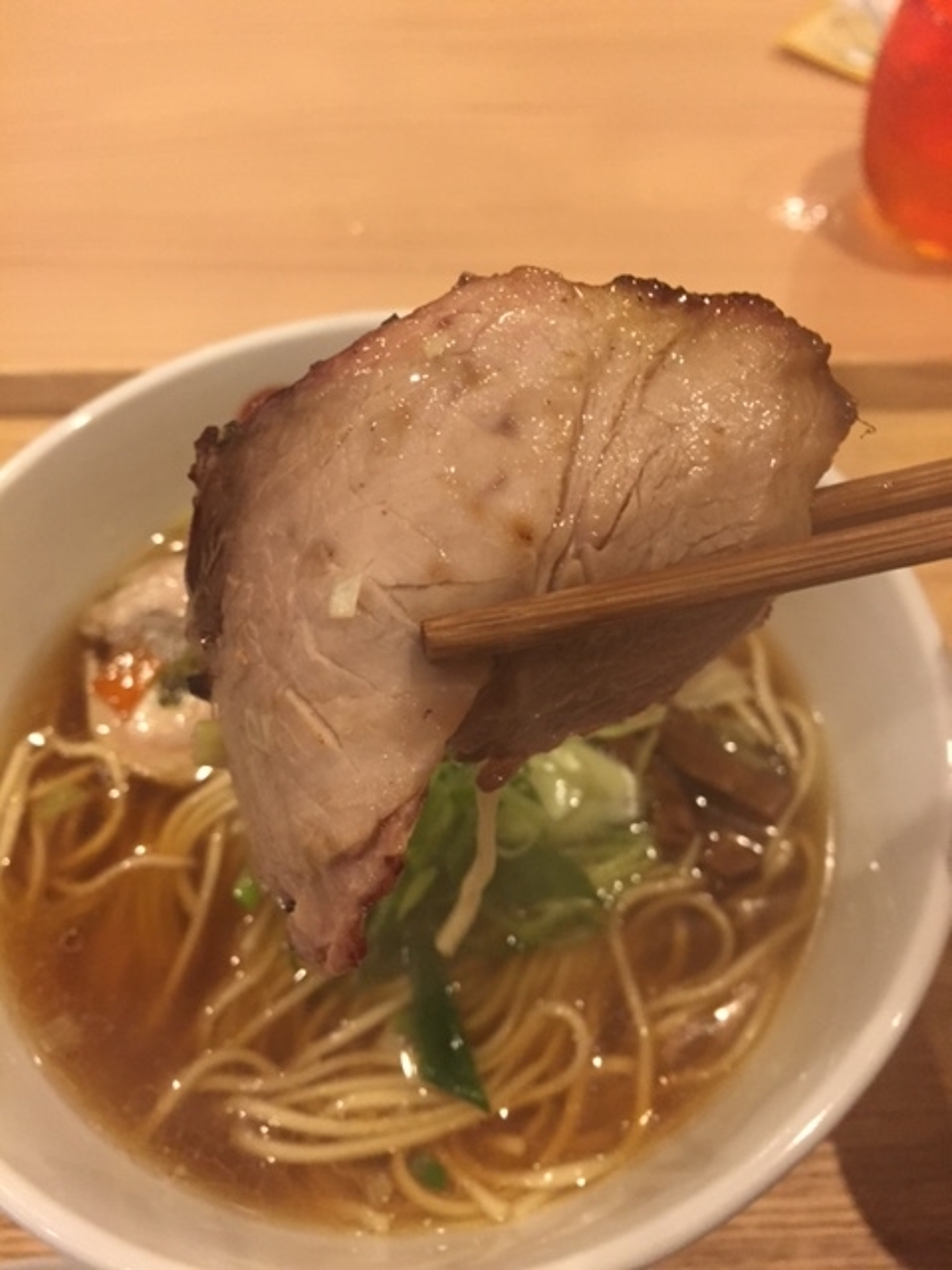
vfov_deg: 61.7
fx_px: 1063
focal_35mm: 29
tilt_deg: -54.7
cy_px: 635
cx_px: 476
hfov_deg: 48.2
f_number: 2.2
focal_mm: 4.15
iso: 160
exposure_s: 1/30
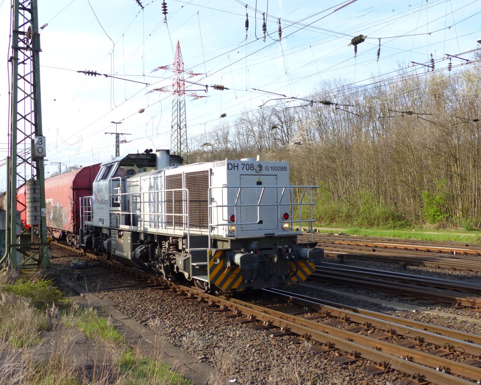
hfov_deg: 51.5
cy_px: 189
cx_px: 238
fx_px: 498
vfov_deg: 42.2
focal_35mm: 35
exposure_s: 1/800
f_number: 2.8
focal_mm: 5.9
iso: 100
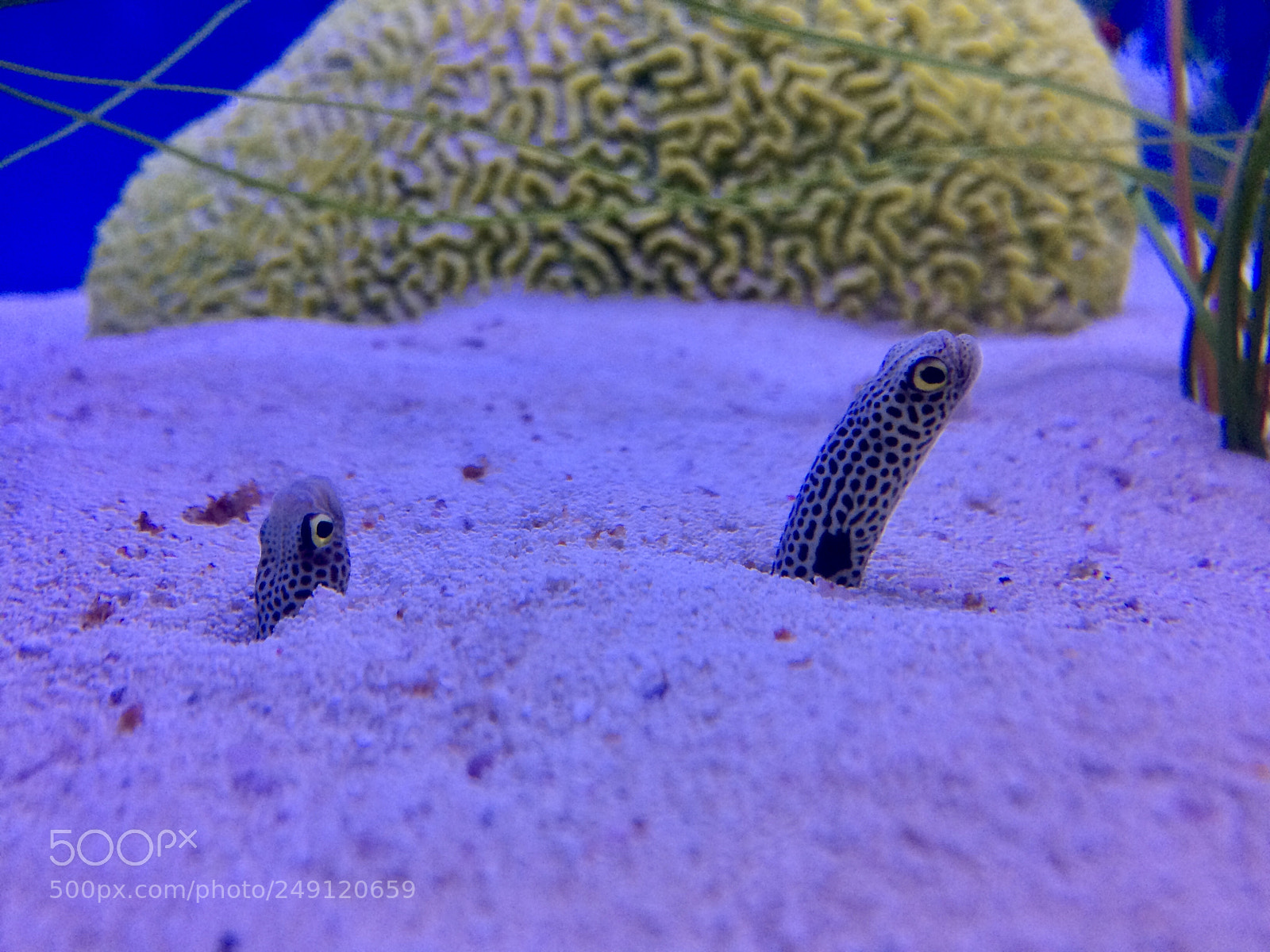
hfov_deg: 61.7
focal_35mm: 29
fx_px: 1064
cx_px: 635
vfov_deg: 48.2
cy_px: 476
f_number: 2.2
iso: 40
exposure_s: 1/30
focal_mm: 4.15
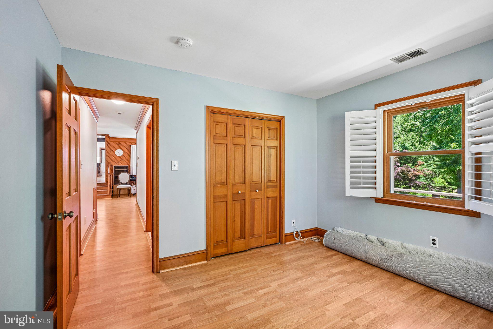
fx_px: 219
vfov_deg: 73.7
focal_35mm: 16
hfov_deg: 96.7
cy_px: 164
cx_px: 246
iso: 800
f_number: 8
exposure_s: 1/20
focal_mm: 16
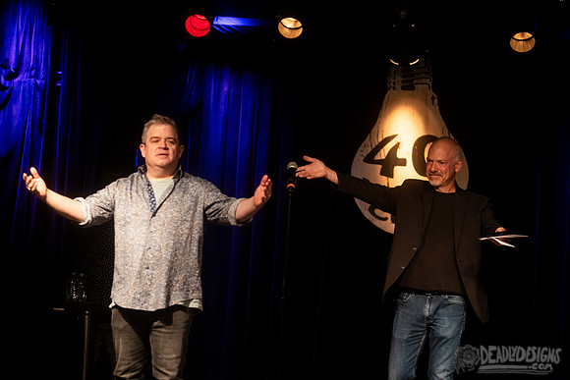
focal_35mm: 125
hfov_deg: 16.4
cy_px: 190
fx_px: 1980
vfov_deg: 11.0
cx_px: 285
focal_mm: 125
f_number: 3.2
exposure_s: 1/100
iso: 2000
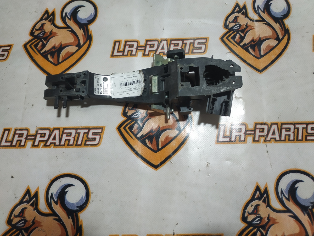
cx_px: 157
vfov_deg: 56.8
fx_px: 218
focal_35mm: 24
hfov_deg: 71.6
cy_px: 118
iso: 125
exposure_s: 1/100
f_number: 1.9
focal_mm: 3.94
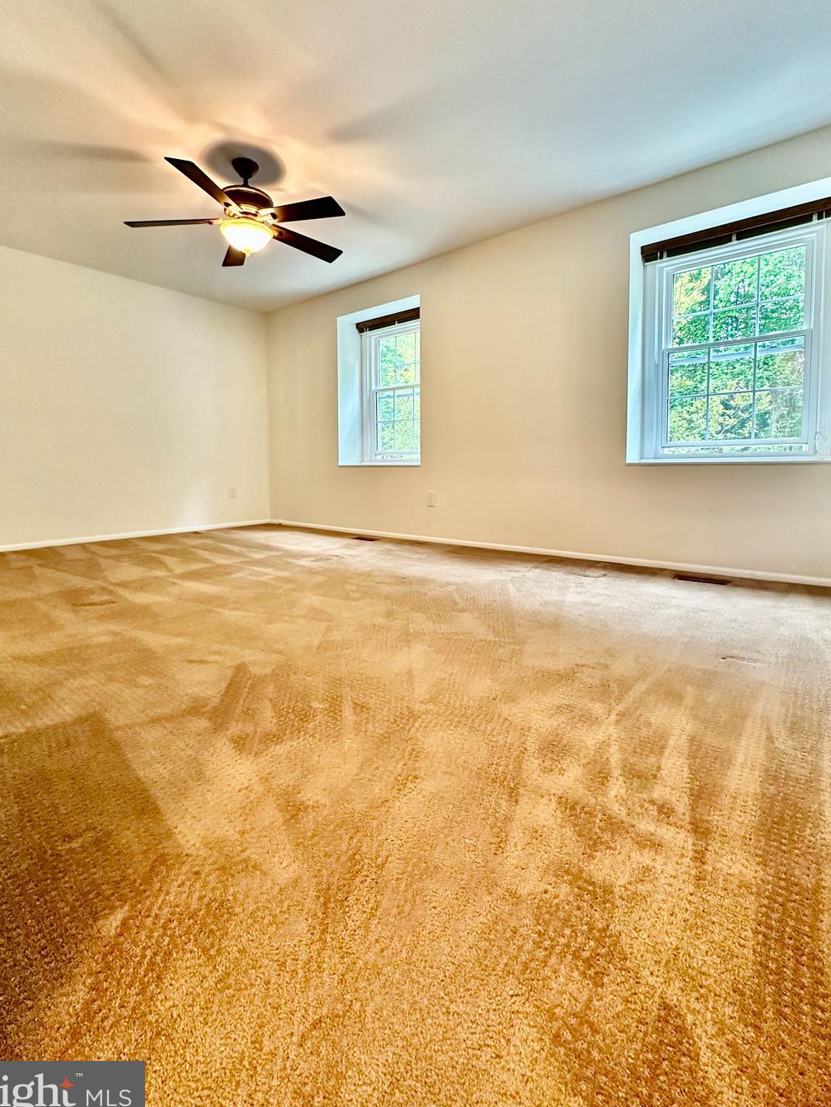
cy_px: 496
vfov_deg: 94.2
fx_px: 512
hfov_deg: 78.1
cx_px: 414
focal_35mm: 16
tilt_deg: -3.6
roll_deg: -0.1
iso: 500
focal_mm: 2.22
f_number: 2.2
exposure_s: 1/60
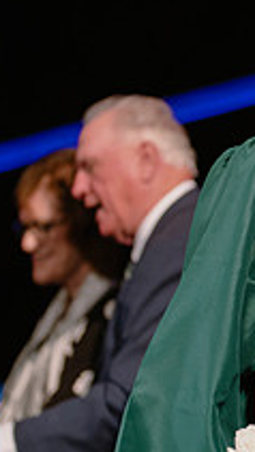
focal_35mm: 187
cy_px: 284
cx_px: 412
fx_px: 2243
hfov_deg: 6.4
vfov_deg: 11.5
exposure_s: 1/320
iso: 640
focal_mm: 50
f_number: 1.2
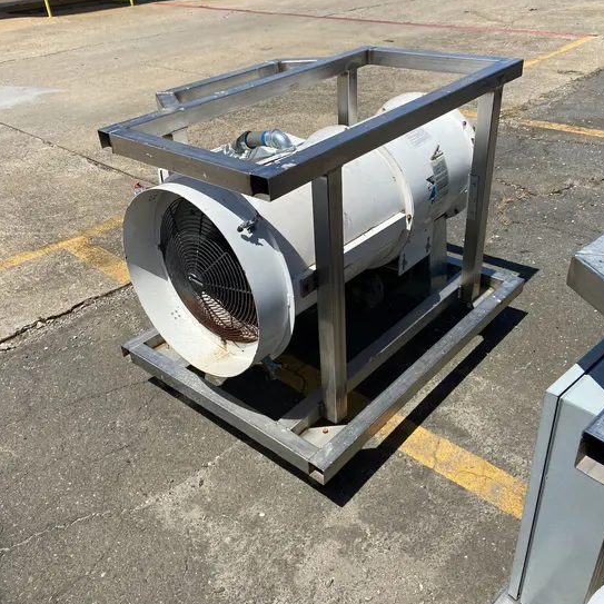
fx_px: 612
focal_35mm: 31
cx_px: 303
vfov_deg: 52.5
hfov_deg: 52.5
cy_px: 290
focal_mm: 4.25
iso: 32
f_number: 1.8
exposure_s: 1/4115
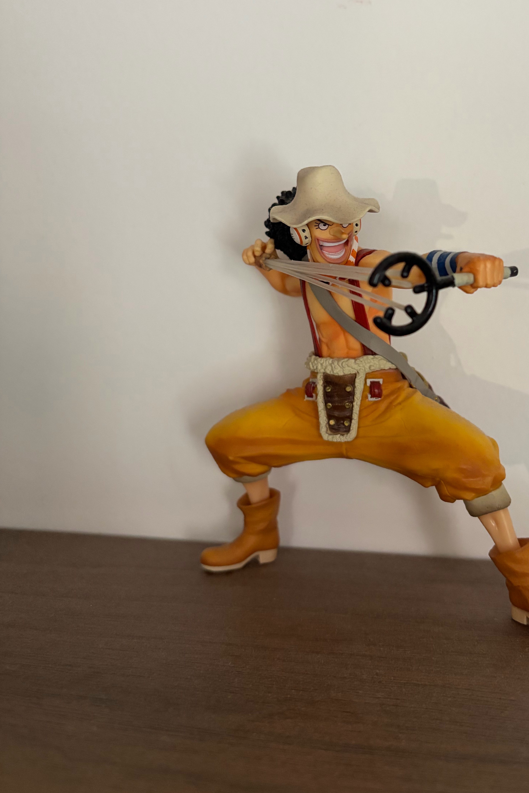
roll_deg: -1.4
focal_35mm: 35
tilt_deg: -3.0
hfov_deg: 37.1
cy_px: 316
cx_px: 382
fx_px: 771
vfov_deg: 54.0
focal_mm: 5.96
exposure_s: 1/58
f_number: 1.6
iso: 500
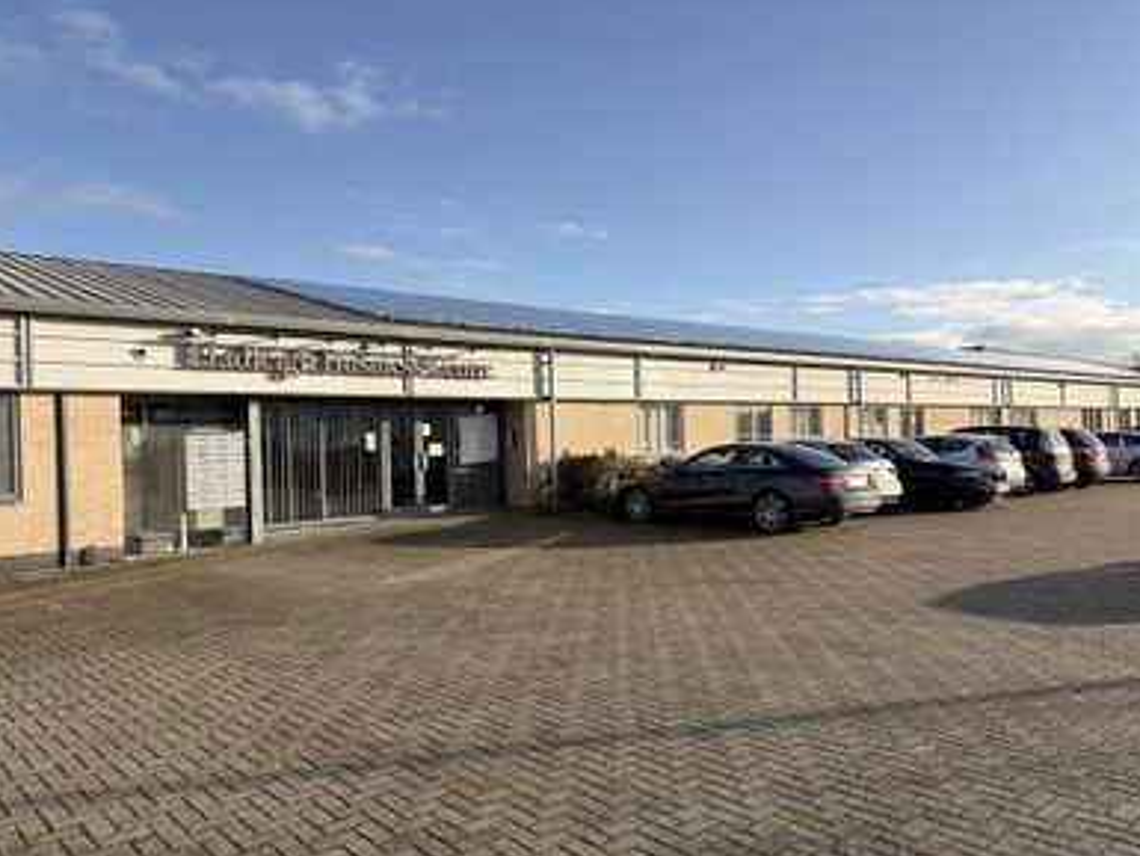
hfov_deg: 65.3
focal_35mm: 27
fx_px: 889
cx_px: 560
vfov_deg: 51.4
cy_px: 435
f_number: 1.6
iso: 50
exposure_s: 1/2538
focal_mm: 5.96
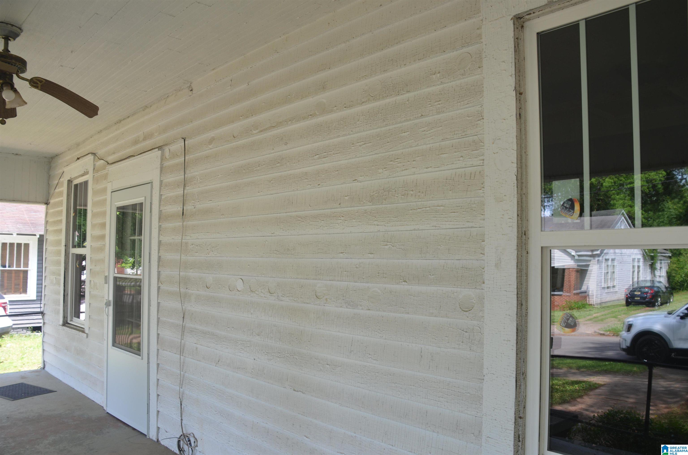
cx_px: 344
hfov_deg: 62.0
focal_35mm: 30
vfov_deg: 43.4
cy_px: 228
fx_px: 572
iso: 250
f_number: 5.6
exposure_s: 1/125
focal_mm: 20
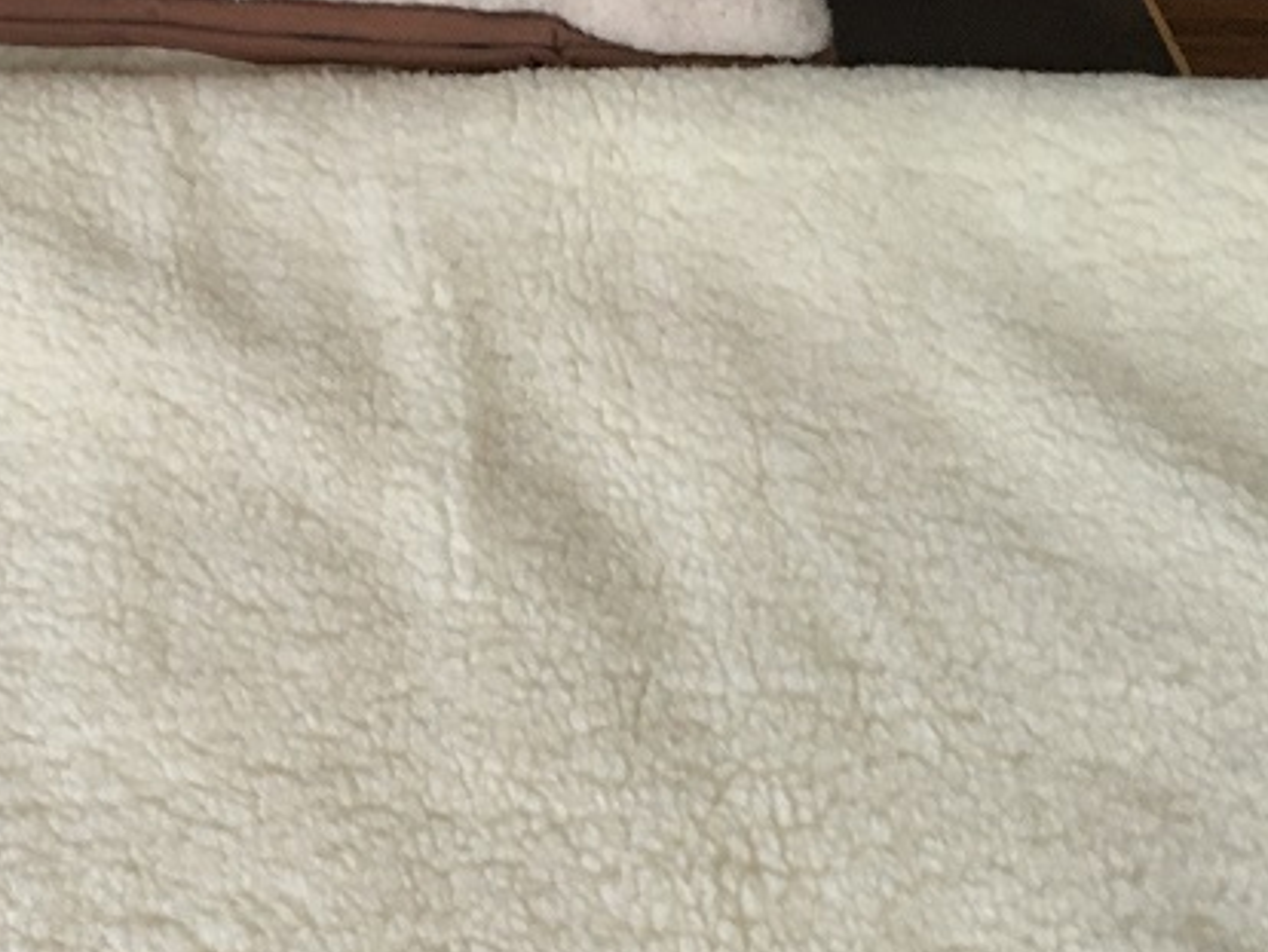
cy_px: 603
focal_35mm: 70
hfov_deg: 26.6
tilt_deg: -45.9
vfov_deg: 21.0
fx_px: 2566
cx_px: 61
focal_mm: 4.15
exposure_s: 1/33
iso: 160
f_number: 2.2
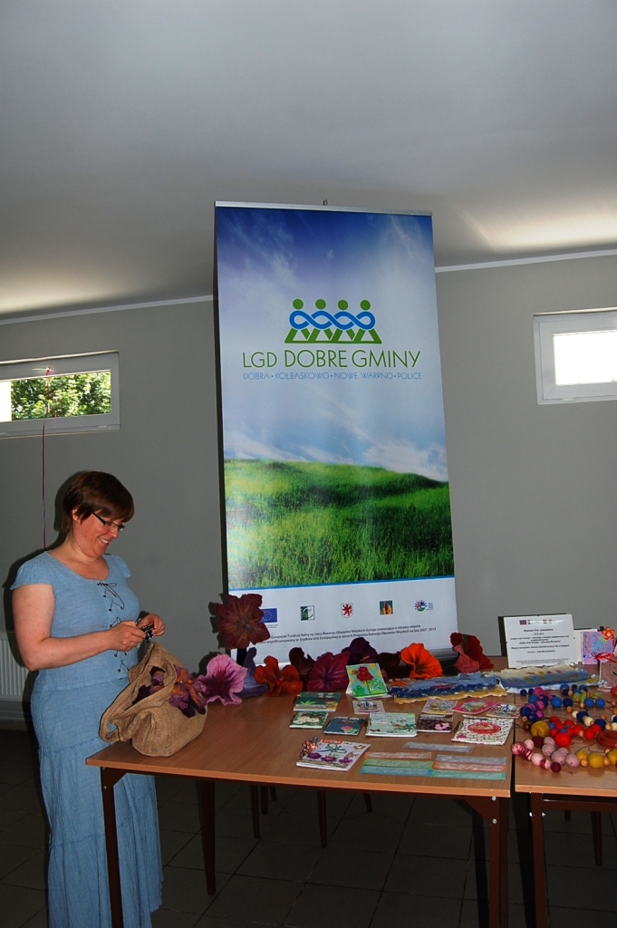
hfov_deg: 47.9
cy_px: 464
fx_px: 695
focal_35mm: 27
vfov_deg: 67.4
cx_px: 308
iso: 200
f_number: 5.6
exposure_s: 1/125
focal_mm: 18
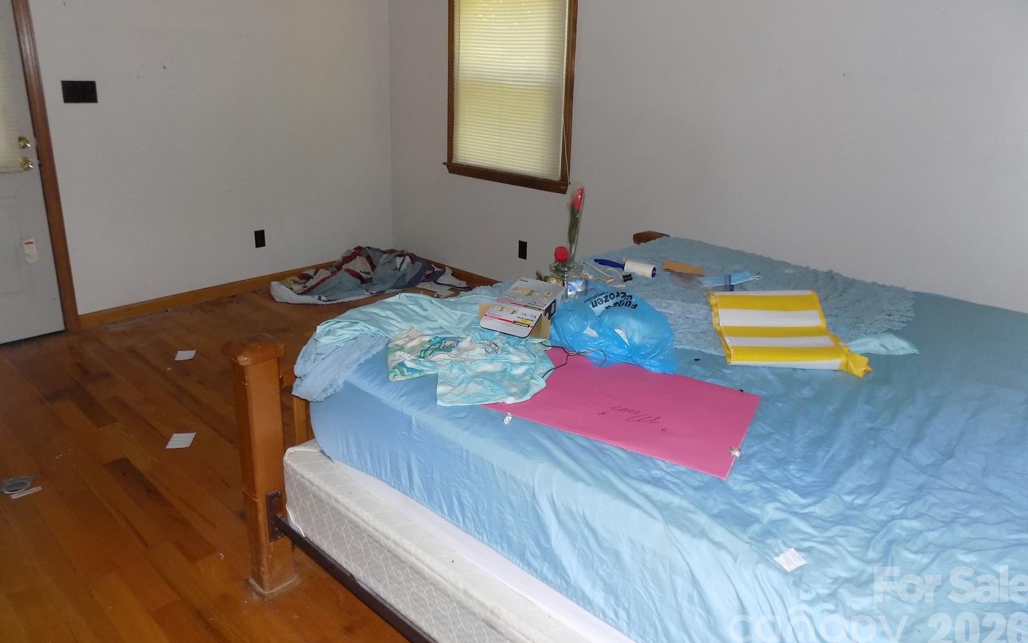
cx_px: 511
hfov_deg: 72.5
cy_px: 272
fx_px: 700
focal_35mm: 25
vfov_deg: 49.1
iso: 200
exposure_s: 1/30
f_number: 3.1
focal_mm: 4
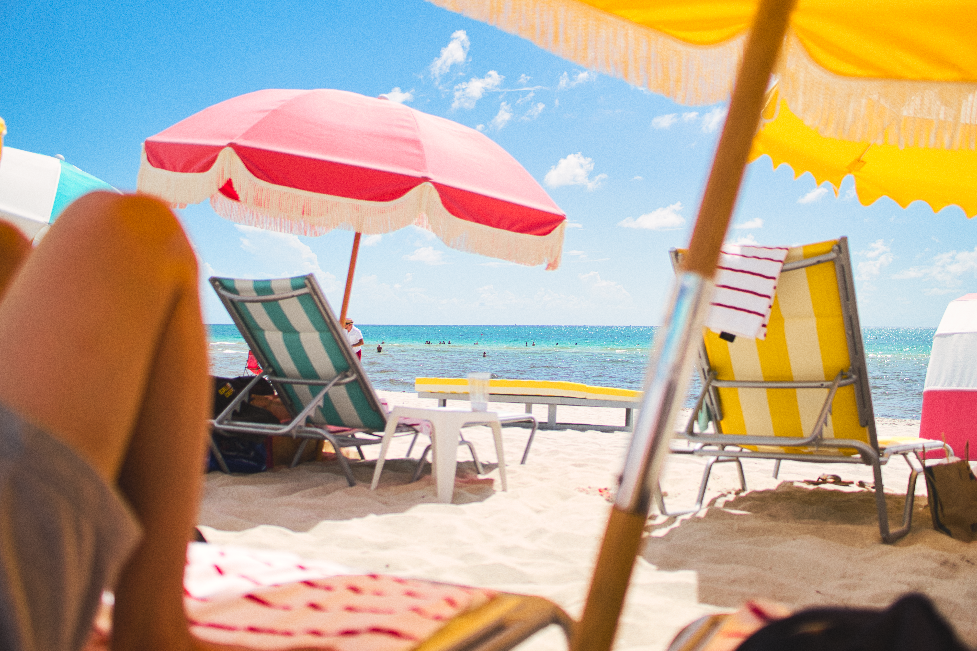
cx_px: 488
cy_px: 326
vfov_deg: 36.9
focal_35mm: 36
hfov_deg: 53.1
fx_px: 977
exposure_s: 1/4000
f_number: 1.8
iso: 100
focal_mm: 24
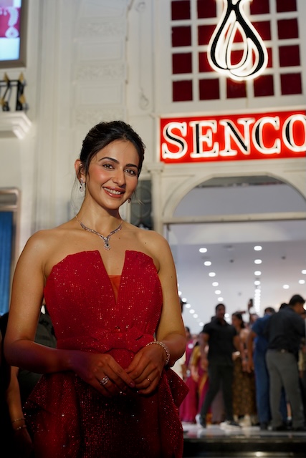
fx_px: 650
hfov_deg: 26.5
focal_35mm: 51
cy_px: 229
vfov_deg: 38.9
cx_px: 153
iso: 800
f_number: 4.5
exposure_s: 1/200
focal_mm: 51
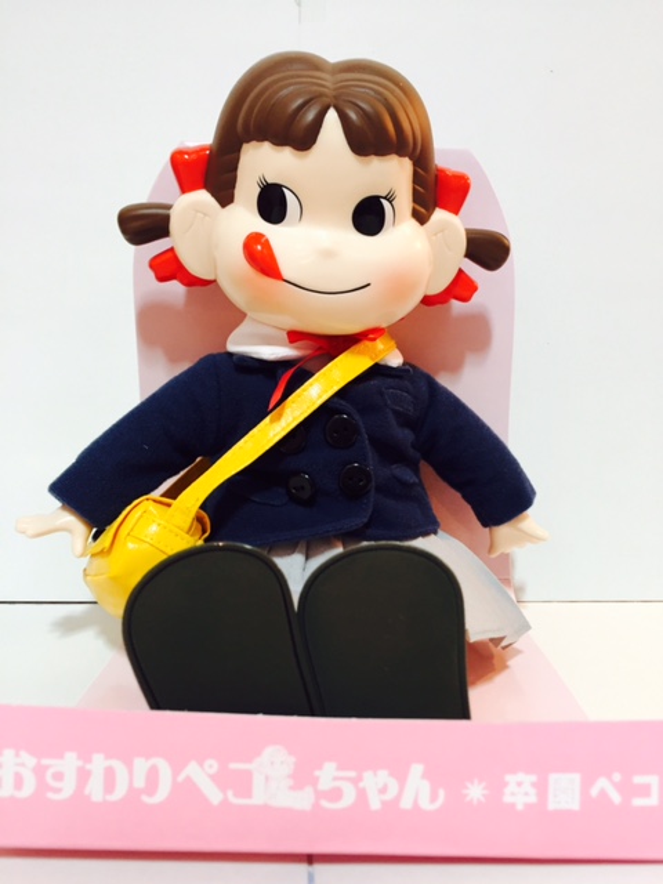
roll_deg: -0.6
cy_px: 442
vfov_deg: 61.7
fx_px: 741
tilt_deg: -8.9
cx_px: 332
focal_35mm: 29
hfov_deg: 48.2
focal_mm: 4.15
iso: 125
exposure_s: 1/33
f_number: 2.2
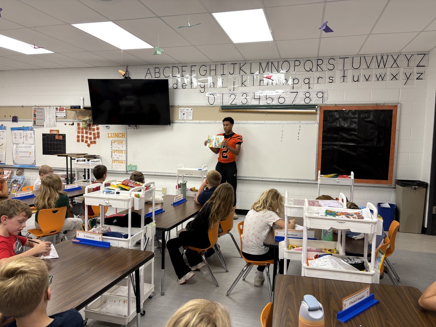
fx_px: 327
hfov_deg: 67.3
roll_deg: -0.7
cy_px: 164
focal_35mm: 26
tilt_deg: -4.7
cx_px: 218
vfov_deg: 53.1
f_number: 1.6
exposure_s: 1/60
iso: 64
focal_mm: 5.96
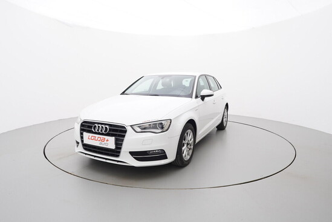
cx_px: 166
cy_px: 111
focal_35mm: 22
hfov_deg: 77.3
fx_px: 208
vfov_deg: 56.2
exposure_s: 1/80
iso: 200
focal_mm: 15
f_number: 5
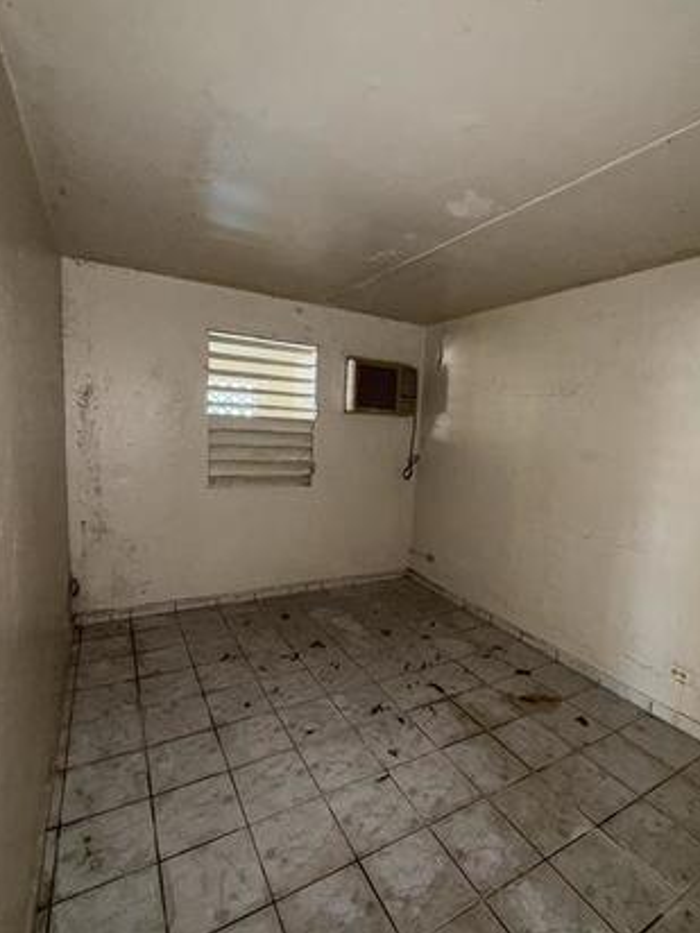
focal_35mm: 17
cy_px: 489
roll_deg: -3.1
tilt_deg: -7.2
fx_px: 458
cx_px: 370
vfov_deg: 91.0
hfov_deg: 74.7
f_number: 2.2
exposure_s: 1/16
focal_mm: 2.22
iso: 125
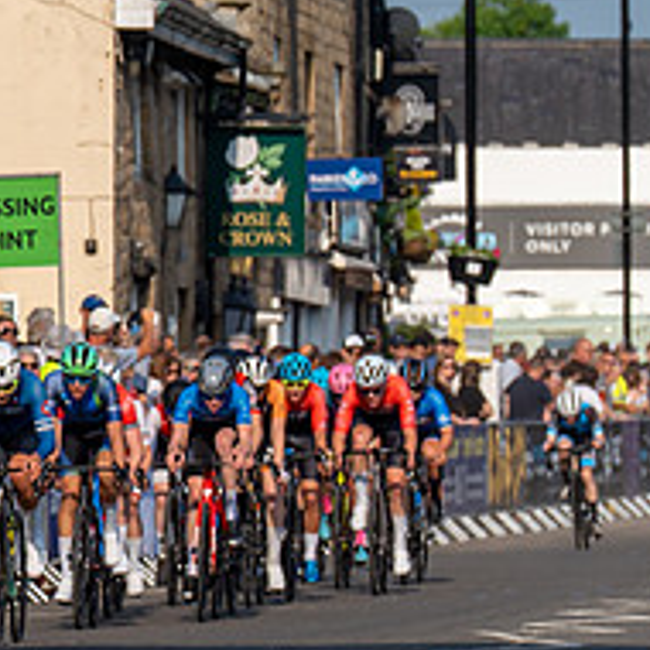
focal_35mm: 615
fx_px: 13065
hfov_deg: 2.8
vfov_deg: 2.8
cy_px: 451
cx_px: -519
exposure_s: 1/1000
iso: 160
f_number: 6.3
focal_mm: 182
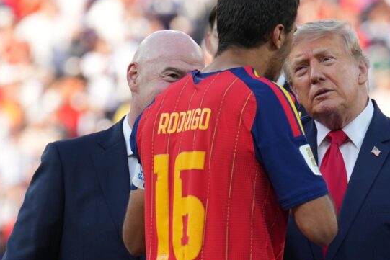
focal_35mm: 665
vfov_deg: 2.1
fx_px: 7206
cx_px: 354
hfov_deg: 3.1
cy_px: 235
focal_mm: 200
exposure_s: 1/800
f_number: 3.5
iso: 250
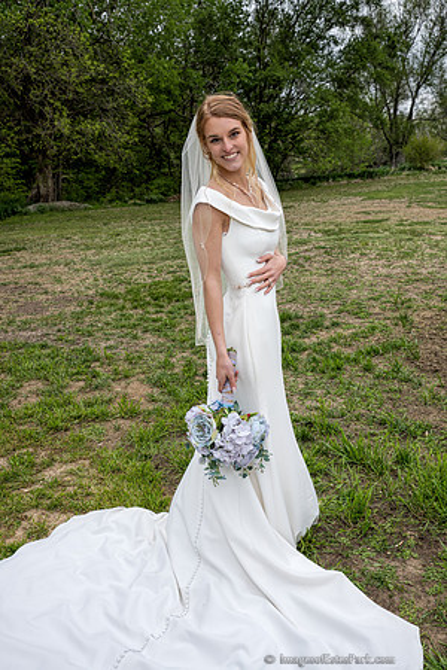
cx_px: 224
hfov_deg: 43.6
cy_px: 335
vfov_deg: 61.9
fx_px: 559
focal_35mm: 30
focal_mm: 30
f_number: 7.1
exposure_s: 1/80
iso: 100
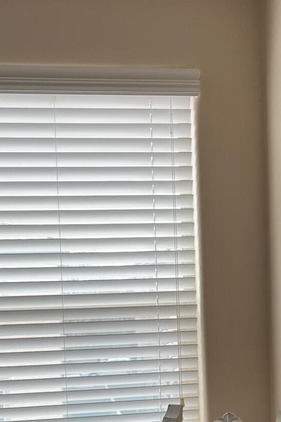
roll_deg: +1.8
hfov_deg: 20.8
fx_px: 761
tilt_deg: -4.5
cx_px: 191
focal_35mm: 65
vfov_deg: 30.2
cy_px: 342
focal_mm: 5.1
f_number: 1.6
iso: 50
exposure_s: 1/122
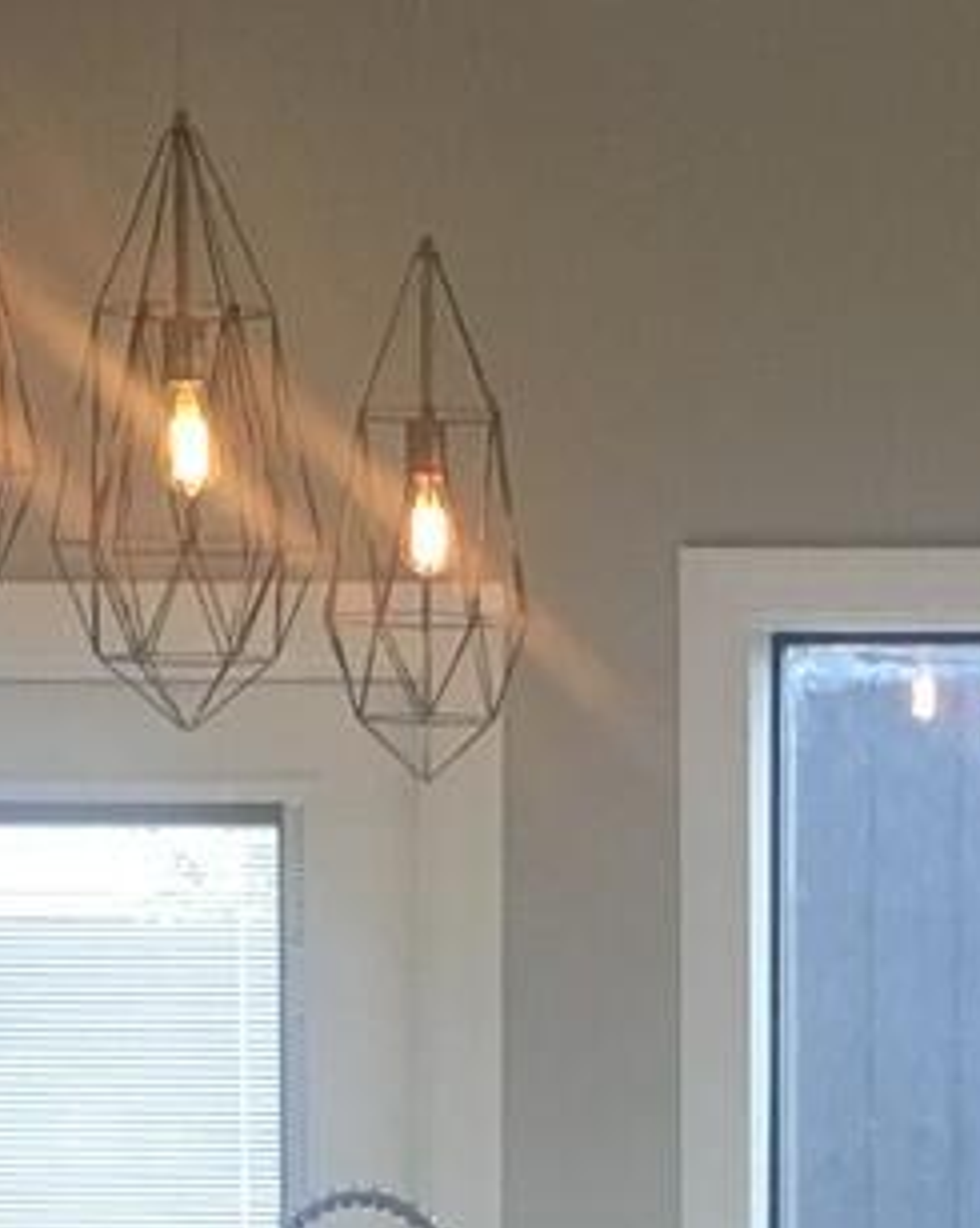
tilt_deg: -9.5
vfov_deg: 9.7
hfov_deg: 8.1
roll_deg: -0.8
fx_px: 6862
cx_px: 1040
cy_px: 2172
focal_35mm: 189
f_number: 2.2
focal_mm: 4.15
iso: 25
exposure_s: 1/30
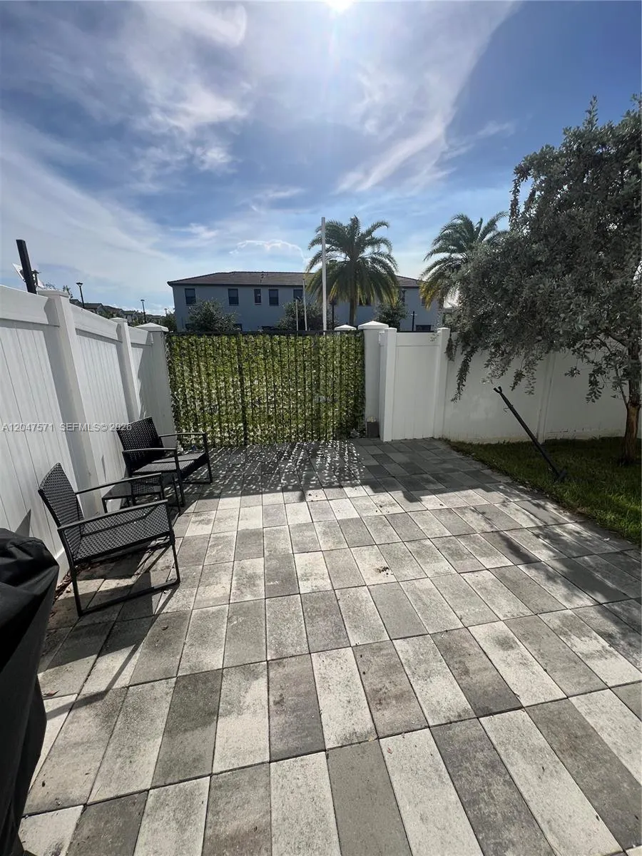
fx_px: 321
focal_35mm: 13
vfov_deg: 106.2
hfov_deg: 89.9
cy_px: 428
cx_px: 321
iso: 32
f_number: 1.8
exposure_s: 1/2950
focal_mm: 1.57
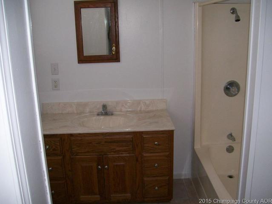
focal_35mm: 36
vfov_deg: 39.7
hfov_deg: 51.3
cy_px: 102
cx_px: 136
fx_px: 283
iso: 140
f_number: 2.7
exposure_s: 1/64
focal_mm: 6
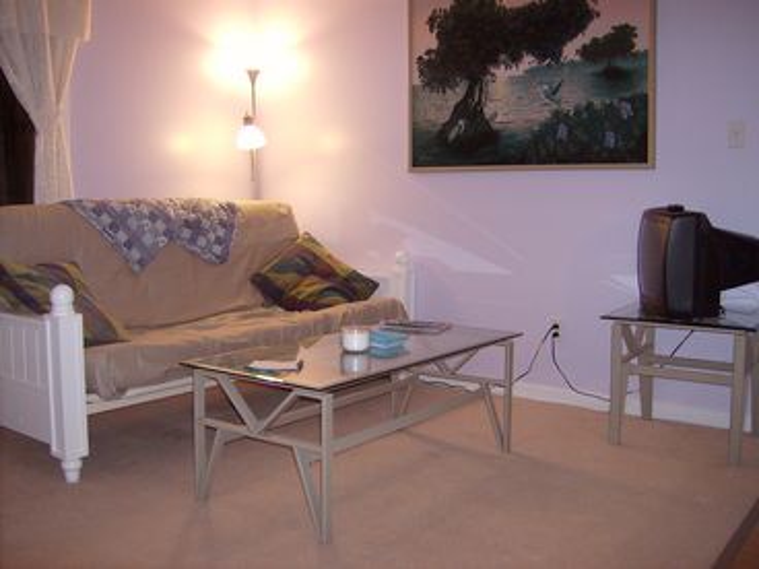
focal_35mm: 36
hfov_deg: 51.4
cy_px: 284
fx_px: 789
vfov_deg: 39.7
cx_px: 380
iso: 200
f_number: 2.8
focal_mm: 6
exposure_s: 1/60
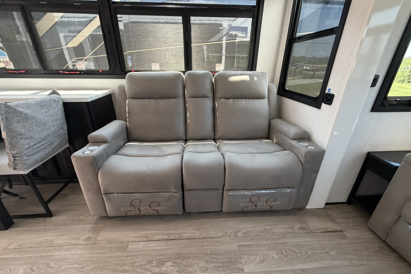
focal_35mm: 15
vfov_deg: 77.3
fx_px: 171
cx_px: 206
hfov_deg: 100.4
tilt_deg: -23.8
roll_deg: +0.4
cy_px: 139
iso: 320
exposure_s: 1/121
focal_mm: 2.22
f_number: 2.2
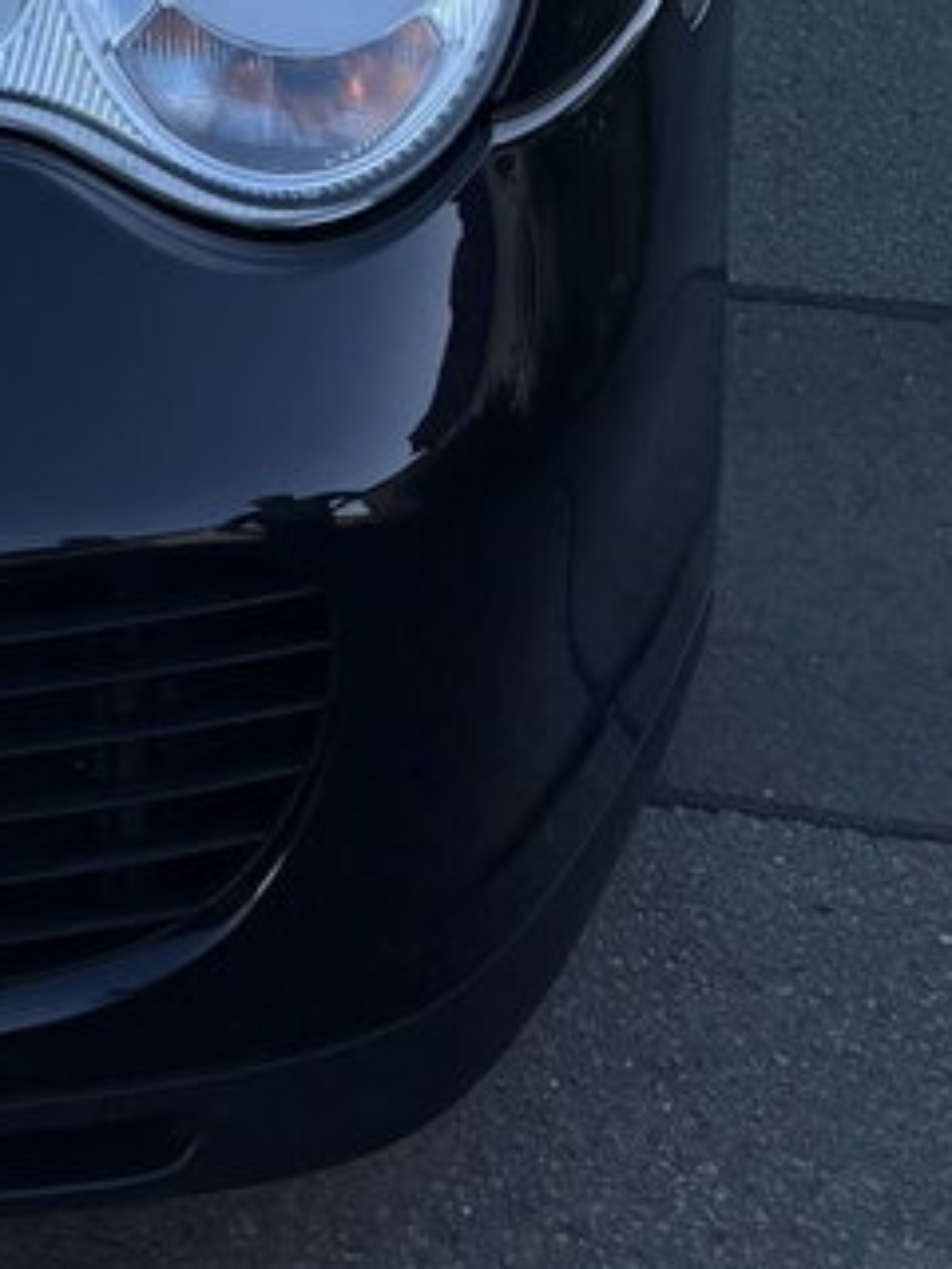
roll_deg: +0.4
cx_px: -595
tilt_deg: -4.0
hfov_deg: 12.5
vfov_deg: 15.3
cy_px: -1017
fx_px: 4070
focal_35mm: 111
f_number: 1.6
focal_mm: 5.96
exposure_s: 1/1667
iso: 50
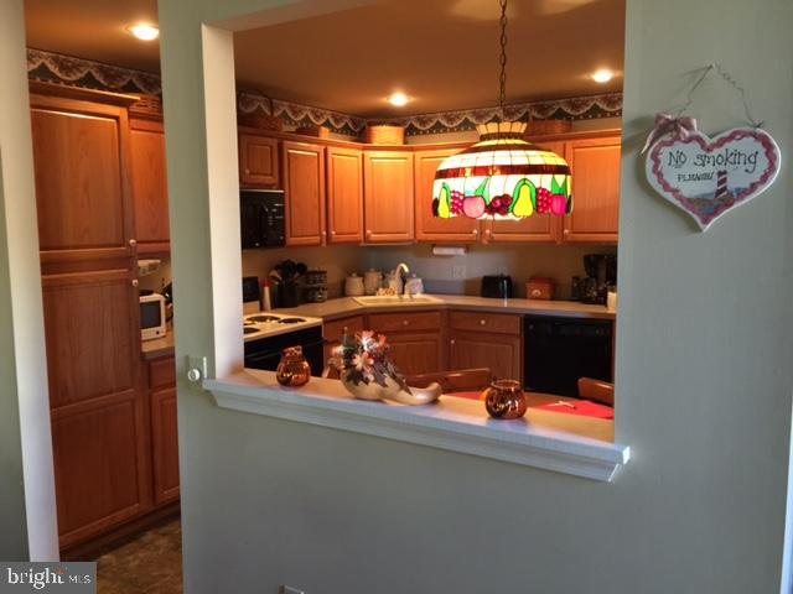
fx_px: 664
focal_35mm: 29
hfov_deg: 61.7
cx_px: 396
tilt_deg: -5.4
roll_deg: +0.6
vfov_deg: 48.2
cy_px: 297
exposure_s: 1/10
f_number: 2.2
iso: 100
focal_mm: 4.15
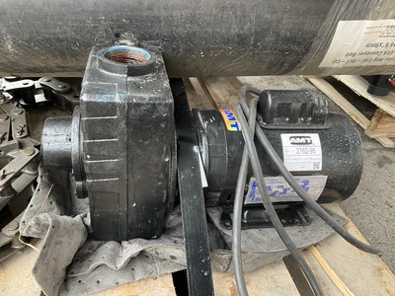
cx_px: 198
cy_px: 148
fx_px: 331
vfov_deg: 48.2
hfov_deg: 61.7
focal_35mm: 29
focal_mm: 3
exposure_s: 1/122
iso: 50
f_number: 1.8
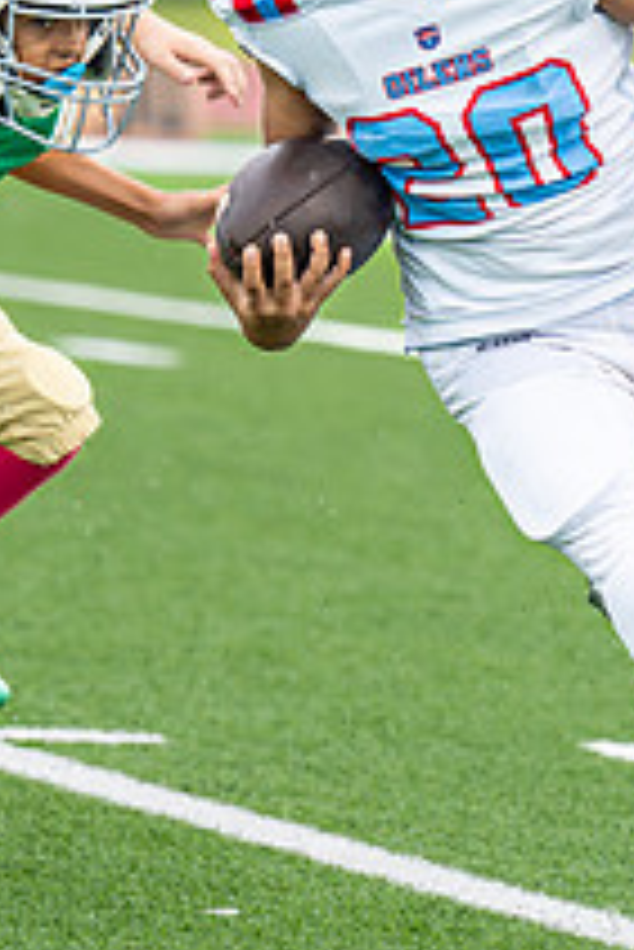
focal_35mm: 667
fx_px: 17590
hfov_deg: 2.1
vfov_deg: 3.1
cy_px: 189
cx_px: 549
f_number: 2.8
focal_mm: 141
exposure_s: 1/1000
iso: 500
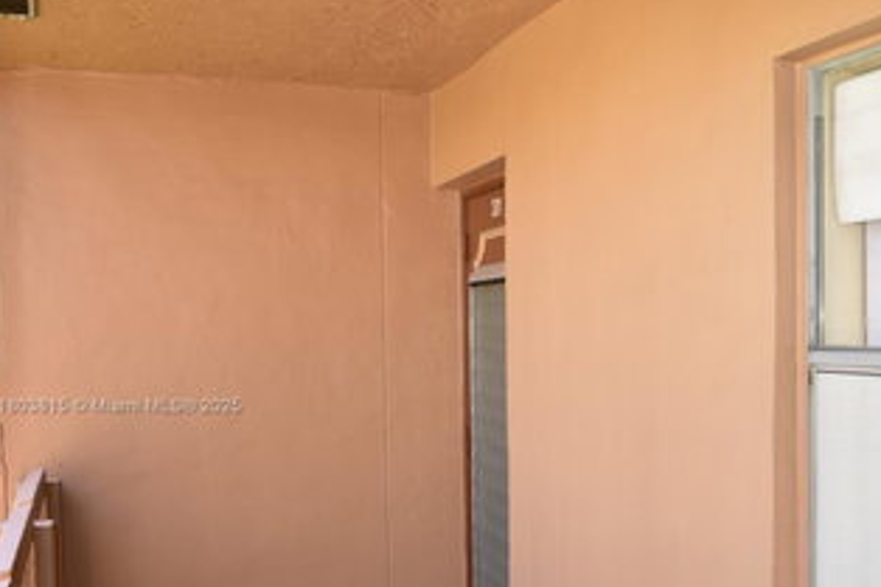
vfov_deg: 25.4
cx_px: 645
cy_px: 407
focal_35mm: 53
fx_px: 1291
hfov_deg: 36.9
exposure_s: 1/60
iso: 160
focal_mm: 23
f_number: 3.8
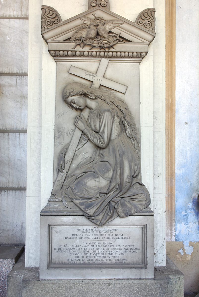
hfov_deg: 26.1
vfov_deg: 38.1
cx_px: 100
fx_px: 430
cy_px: 148
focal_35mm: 52
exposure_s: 1/15
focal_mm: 35
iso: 200
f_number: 5.6
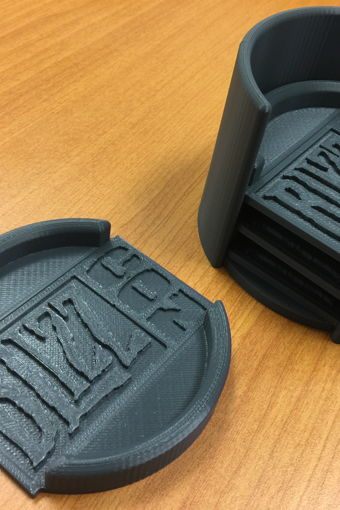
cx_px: 198
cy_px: 255
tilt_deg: -46.3
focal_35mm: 41
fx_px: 581
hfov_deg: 32.6
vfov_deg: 47.4
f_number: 2.2
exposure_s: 1/15
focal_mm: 4.15
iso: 64
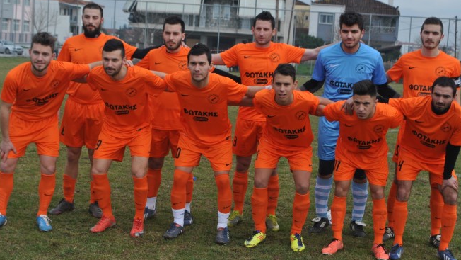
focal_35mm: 70
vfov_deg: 17.2
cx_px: 229
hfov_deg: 30.1
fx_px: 856
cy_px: 126
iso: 100
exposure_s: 1/200
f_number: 7.1
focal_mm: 44
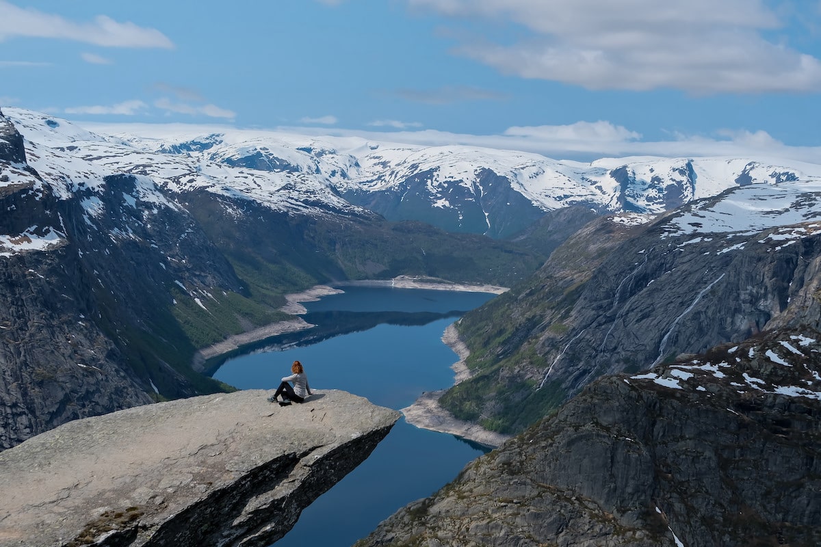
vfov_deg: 27.0
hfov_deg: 39.6
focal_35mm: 50
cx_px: 410
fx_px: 1140
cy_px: 274
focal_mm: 33.3
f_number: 5.6
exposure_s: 1/1800
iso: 320
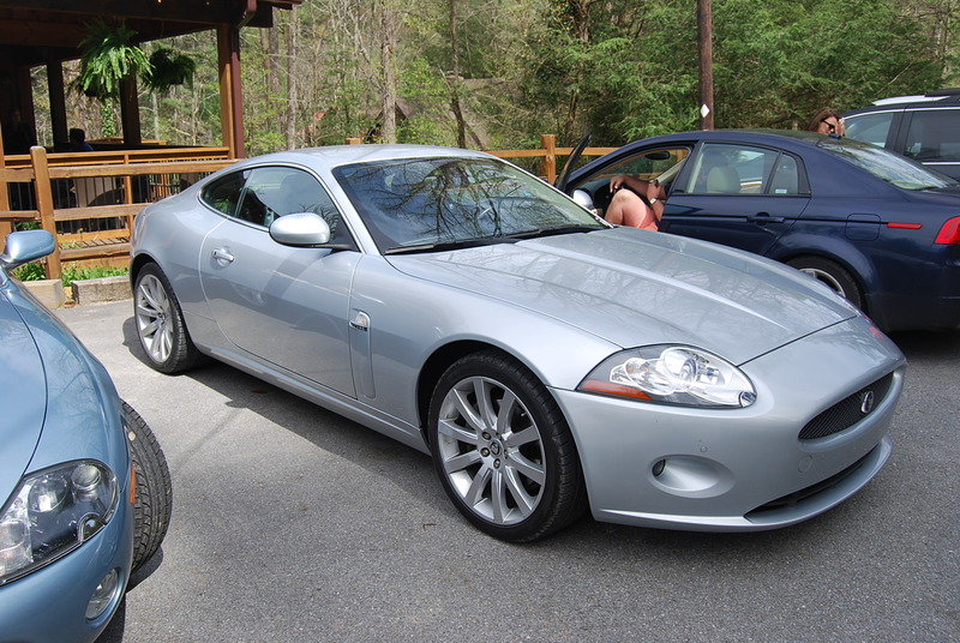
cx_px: 480
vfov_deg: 45.8
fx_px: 761
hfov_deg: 64.5
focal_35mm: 28
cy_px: 322
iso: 100
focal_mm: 19
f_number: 7.1
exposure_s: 1/200
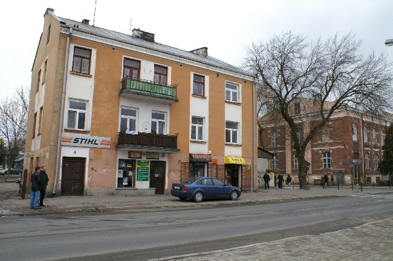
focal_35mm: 27
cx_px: 196
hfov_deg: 67.5
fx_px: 294
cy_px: 130
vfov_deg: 47.8
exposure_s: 1/100
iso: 100
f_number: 10
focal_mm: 18
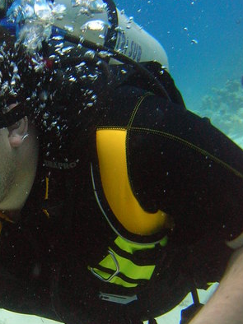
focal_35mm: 69
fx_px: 647
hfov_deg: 20.7
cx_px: 12
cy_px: 201
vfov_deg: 28.1
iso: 50
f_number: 4.9
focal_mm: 5.7
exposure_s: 1/118
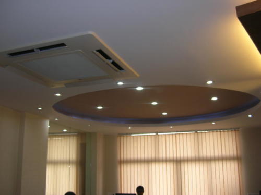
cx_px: 130
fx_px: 271
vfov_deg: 39.6
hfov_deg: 51.4
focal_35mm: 36
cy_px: 98
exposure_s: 1/34.6
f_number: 2.7
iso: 50
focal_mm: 6
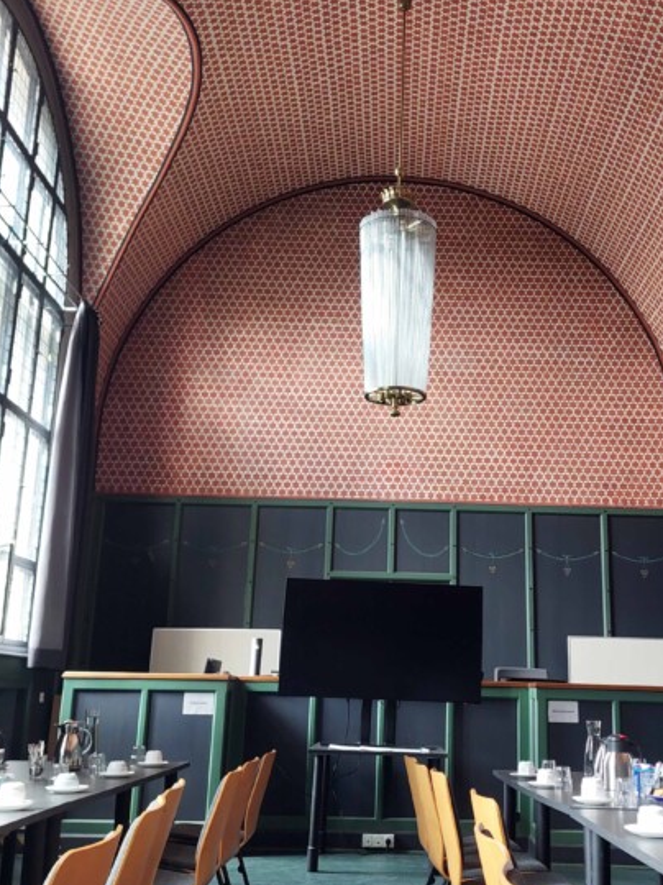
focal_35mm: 38
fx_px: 971
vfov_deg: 49.0
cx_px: 410
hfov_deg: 37.5
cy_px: 428
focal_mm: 5.23
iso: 200
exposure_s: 1/50
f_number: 1.8
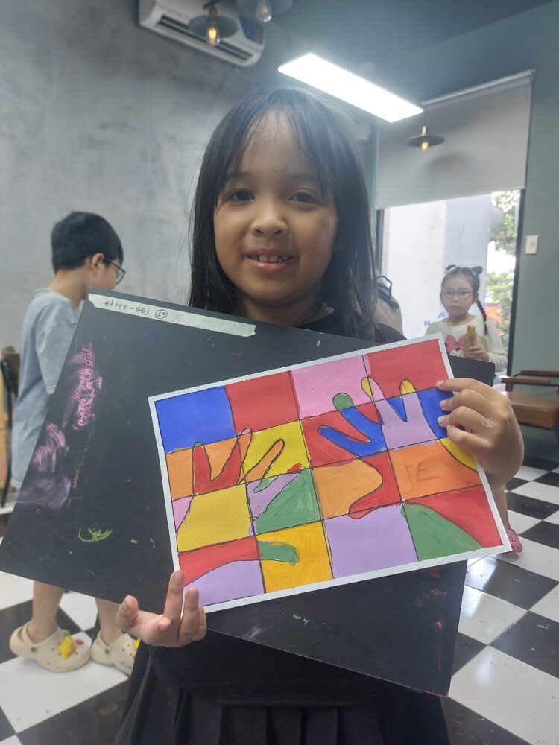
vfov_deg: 69.4
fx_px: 538
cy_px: 372
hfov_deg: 54.9
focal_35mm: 25
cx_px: 280
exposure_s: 1/60
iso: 64
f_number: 1.8
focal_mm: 5.23
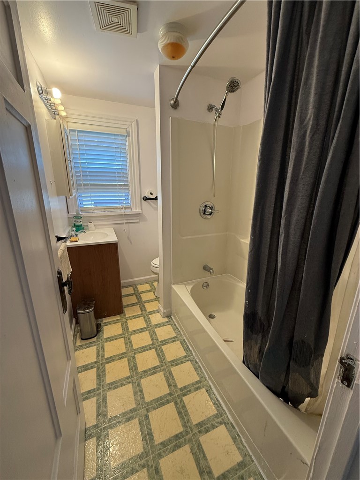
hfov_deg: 85.7
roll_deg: -0.7
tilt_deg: -13.9
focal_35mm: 14
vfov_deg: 102.1
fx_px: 194
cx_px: 180
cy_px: 240
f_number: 2.2
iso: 200
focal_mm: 2.22
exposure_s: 1/120
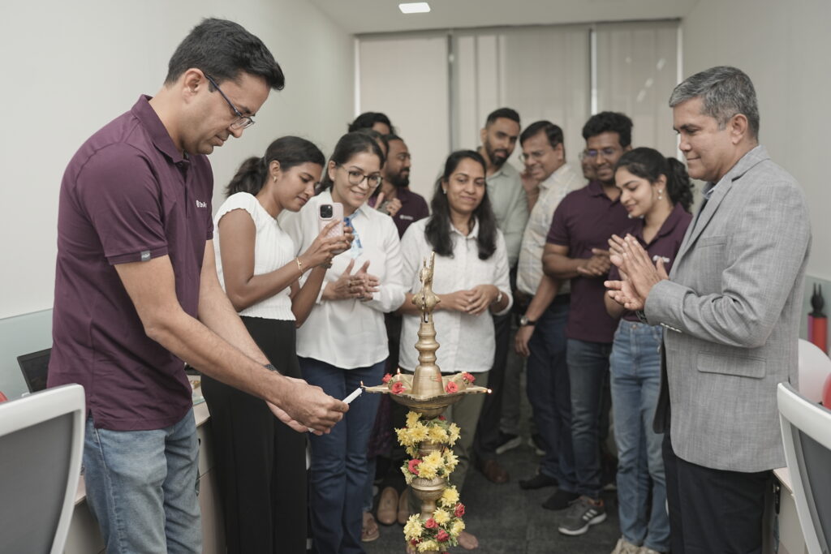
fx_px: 808
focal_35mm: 35
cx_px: 416
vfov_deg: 37.9
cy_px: 277
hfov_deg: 54.4
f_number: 2.8
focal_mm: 35
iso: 320
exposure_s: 1/250
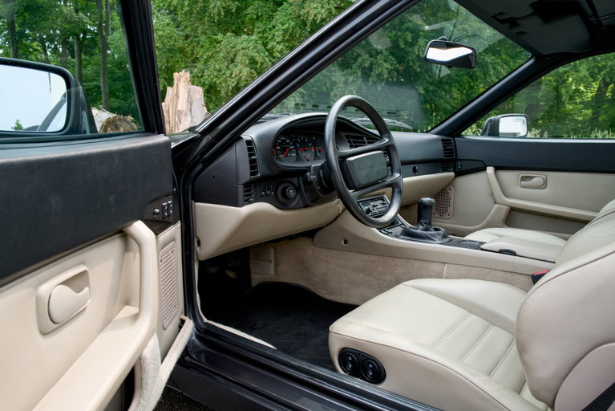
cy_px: 206
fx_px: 478
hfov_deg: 65.5
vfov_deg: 46.4
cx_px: 308
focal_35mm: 28
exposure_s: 1/160
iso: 400
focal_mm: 28
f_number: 8
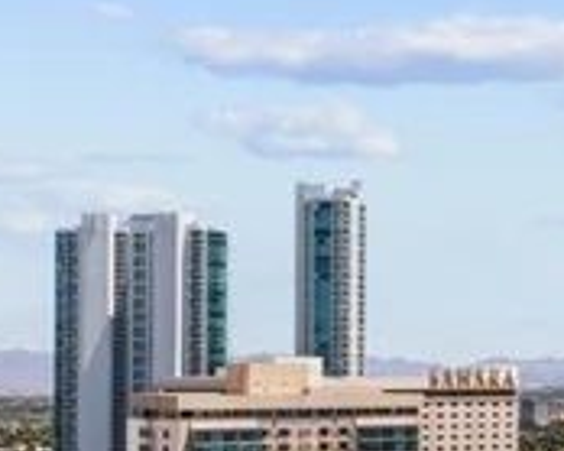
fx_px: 1568
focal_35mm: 94
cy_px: 368
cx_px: 496
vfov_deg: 16.2
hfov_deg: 20.0
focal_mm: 17
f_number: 8
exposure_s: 1/8000
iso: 400
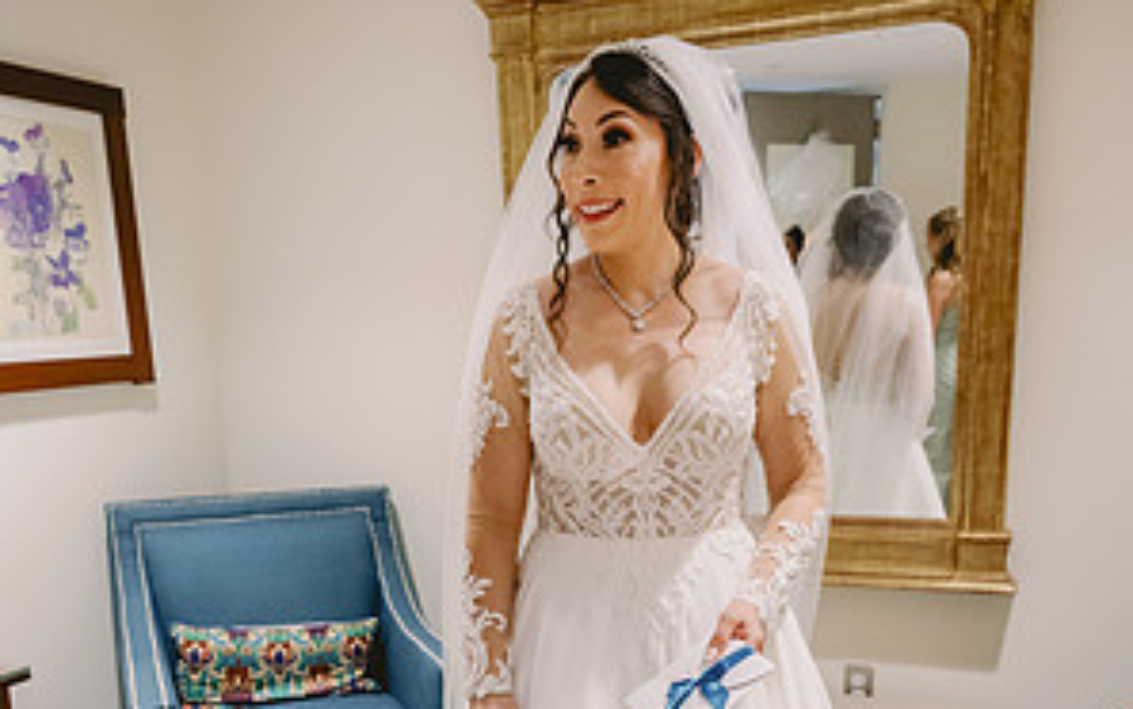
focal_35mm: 37
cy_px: 606
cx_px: 568
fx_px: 1143
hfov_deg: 52.7
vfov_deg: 33.1
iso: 2000
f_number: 2.8
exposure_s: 1/320
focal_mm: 24
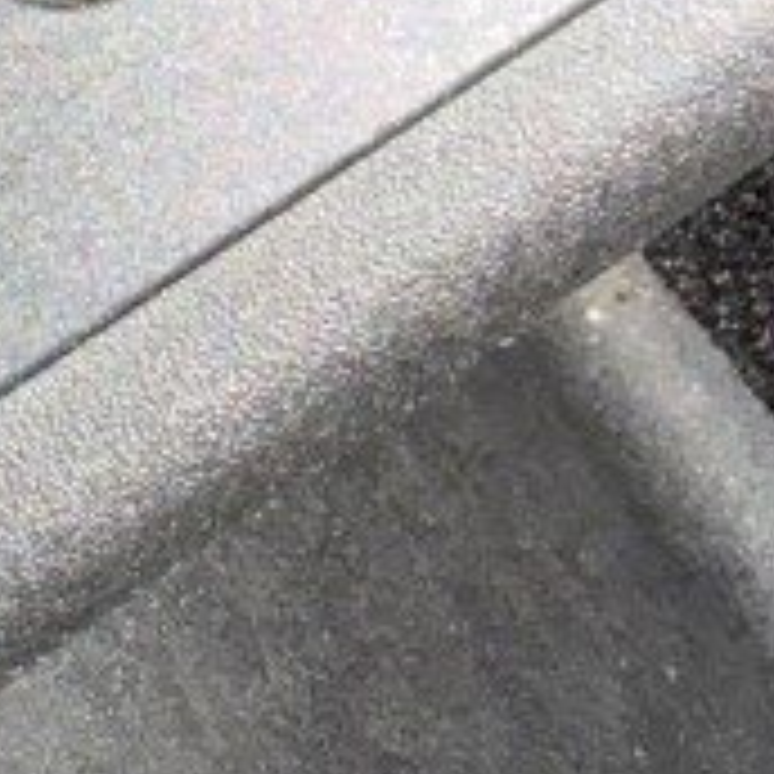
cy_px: -716
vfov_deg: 12.4
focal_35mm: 126
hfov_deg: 12.7
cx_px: -567
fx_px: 3187
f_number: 2.2
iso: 80
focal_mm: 2.22
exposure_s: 1/43
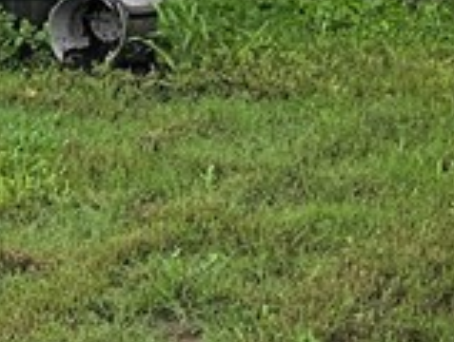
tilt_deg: +6.4
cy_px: -698
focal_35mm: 167
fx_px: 2195
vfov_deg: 7.7
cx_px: 351
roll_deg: -0.9
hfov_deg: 11.8
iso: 50
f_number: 1.5
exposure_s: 1/621
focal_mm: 5.7
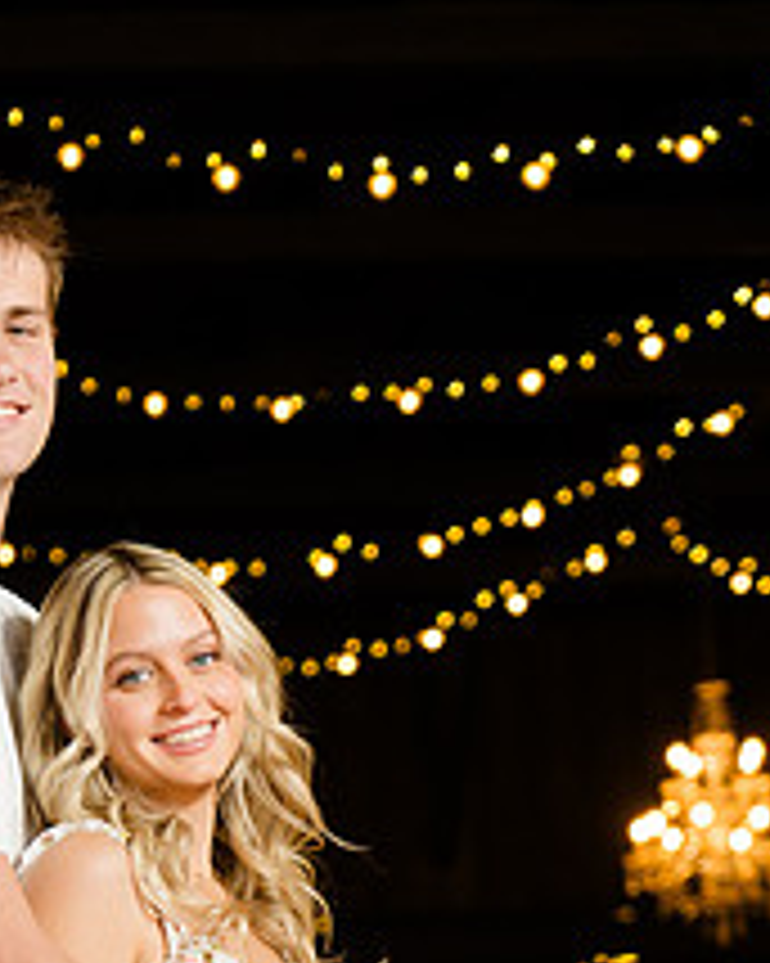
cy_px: 1004
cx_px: 167
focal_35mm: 144
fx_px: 4105
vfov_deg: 13.2
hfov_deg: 10.7
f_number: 4
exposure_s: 1/200
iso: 800
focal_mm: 73
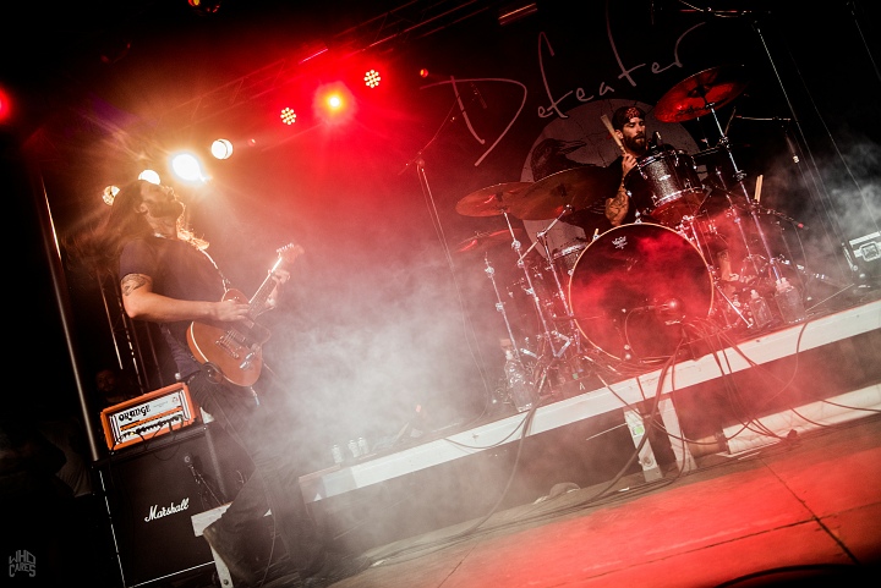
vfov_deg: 41.2
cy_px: 294
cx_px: 440
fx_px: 784
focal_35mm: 32
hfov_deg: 58.7
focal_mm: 32
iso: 1250
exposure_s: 1/100
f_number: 2.8
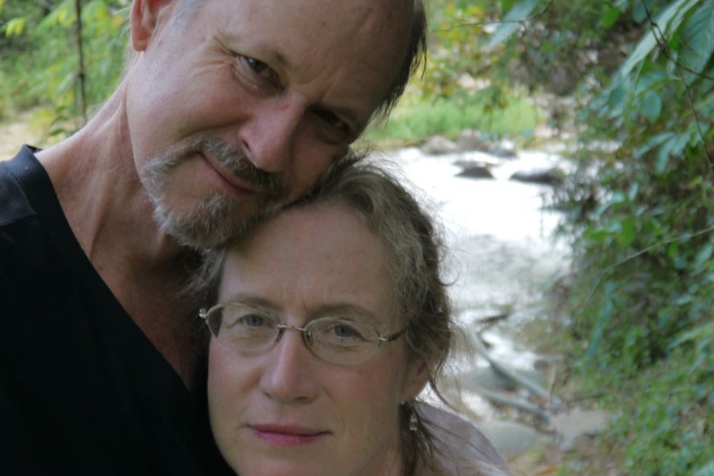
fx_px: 2162
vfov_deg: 12.6
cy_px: 270
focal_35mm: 109
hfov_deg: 18.7
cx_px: 250
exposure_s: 1/60
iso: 160
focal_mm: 36
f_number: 5.3
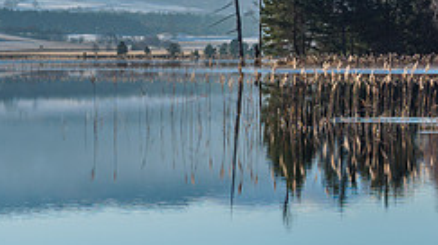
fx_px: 2900
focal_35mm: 250
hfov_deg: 8.6
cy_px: 85
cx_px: 110
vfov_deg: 4.8
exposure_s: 1/500
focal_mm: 48
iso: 200
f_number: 7.1
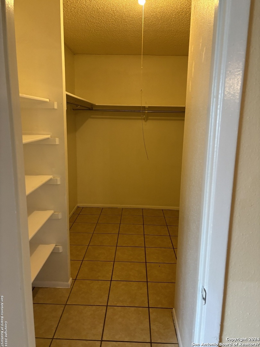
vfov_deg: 67.3
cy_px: 174
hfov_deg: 53.1
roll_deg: -1.0
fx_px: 260
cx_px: 130
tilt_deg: -11.1
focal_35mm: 26
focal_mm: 5.96
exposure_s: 1/60
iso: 200
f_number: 1.6
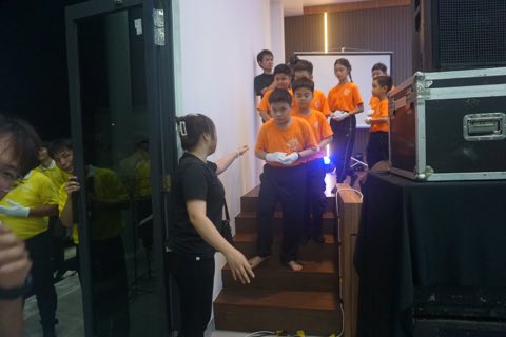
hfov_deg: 73.7
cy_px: 168
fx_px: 337
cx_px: 253
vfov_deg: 53.1
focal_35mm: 24
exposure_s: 1/160
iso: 2000
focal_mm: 16
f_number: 4
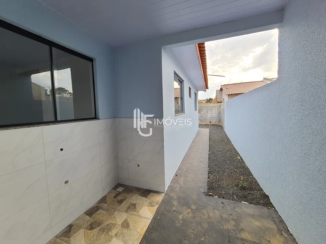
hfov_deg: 106.2
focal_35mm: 13
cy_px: 122
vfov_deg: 89.9
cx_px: 163
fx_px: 122
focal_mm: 1.74
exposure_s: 1/143
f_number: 2.2
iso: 50
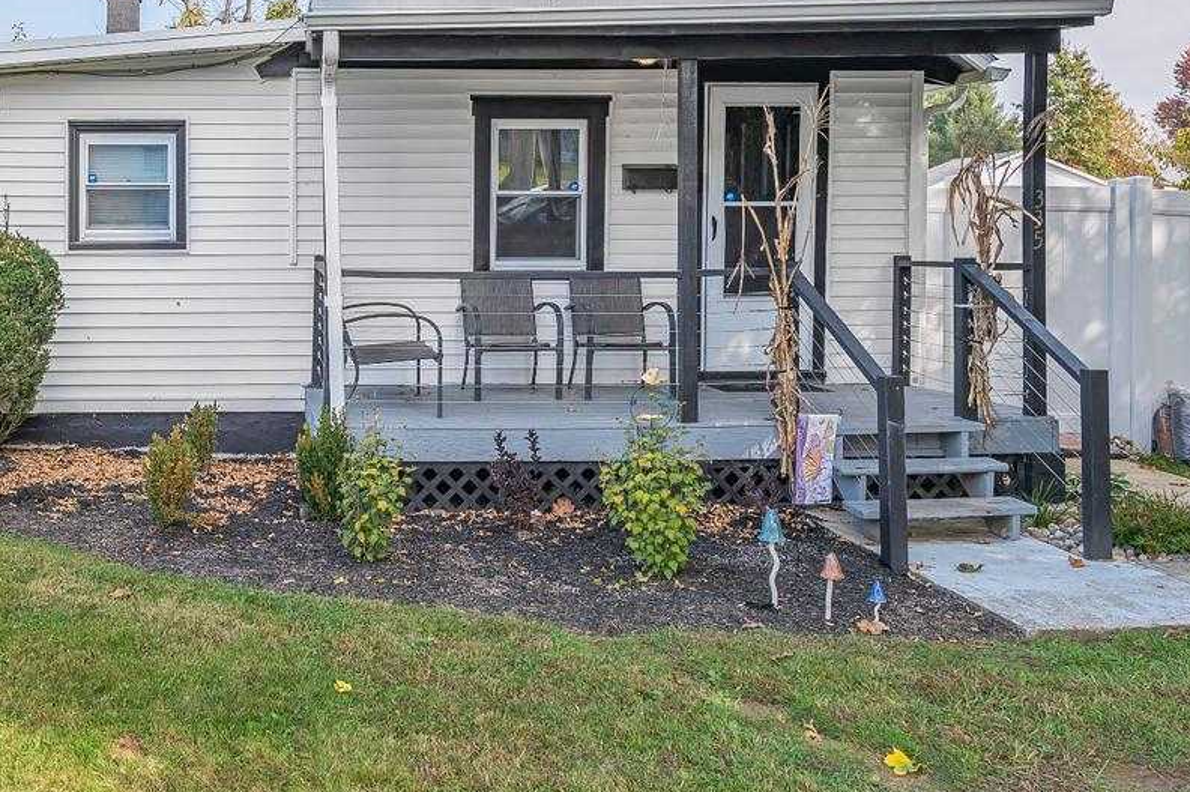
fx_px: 1321
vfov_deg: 33.1
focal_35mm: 40
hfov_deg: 46.6
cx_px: 287
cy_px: 271
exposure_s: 1/320
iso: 100
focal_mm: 22
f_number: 5.6
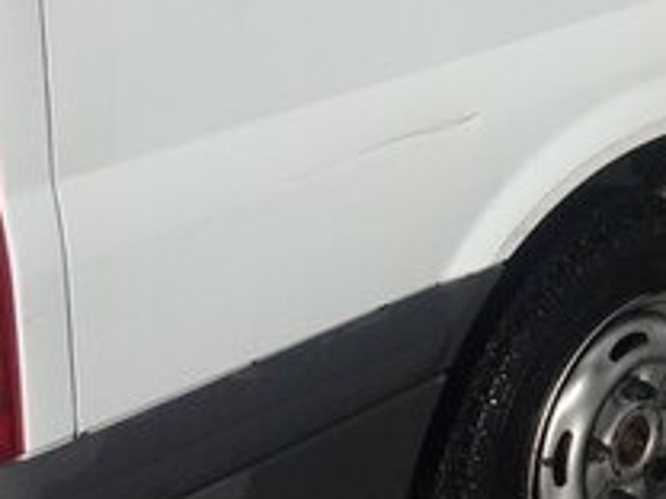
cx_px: 724
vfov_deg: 15.2
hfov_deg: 20.4
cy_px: -174
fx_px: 1770
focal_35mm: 92
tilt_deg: -12.9
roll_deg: -0.3
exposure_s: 1/3425
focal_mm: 4.15
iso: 32
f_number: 2.2
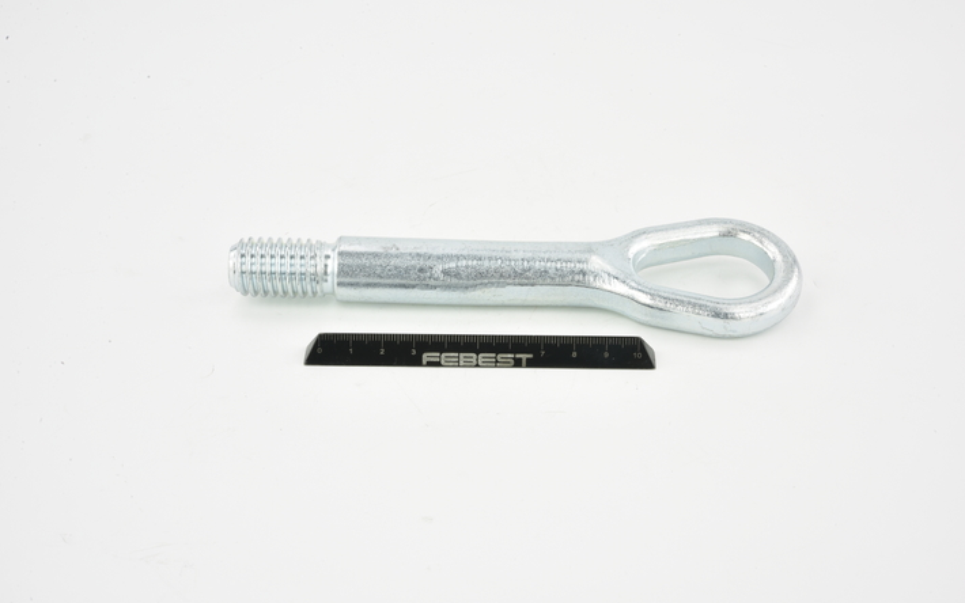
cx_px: 488
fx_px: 1631
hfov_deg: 33.0
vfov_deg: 21.0
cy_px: 315
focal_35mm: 62
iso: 64
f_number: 29
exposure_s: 1/2.5
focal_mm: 60
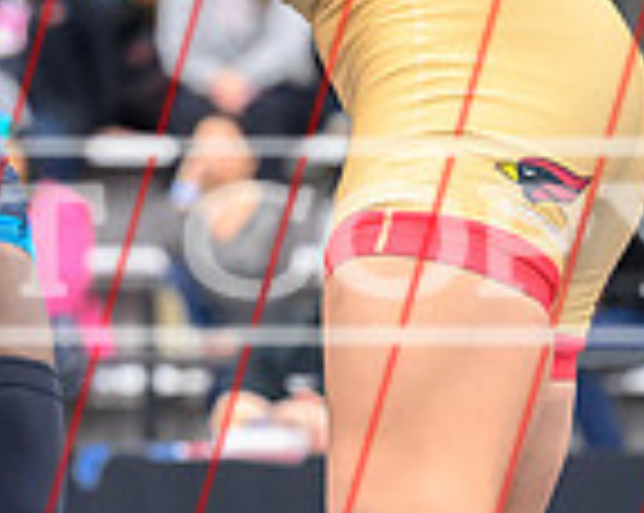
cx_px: -67
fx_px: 6985
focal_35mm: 367
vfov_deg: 4.2
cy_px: 300
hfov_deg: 5.3
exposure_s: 1/800
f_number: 3.2
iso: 5600
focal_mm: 82
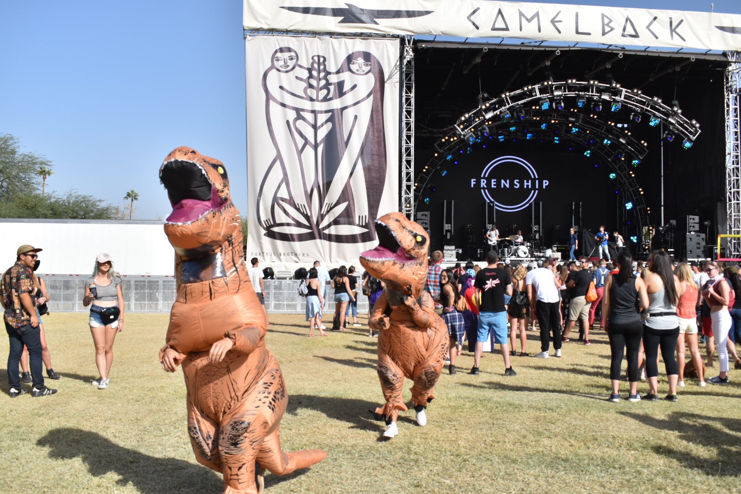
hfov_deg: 55.1
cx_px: 370
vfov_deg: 38.4
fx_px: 710
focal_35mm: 34
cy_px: 247
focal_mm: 23
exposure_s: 1/2000
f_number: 7.1
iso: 400
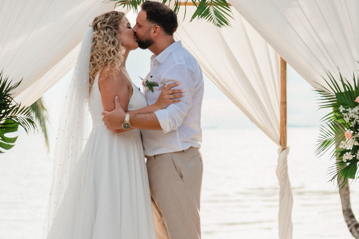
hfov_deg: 18.2
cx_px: 246
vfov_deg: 12.2
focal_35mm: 112
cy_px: 129
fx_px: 1117
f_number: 2
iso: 100
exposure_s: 1/400
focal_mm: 50
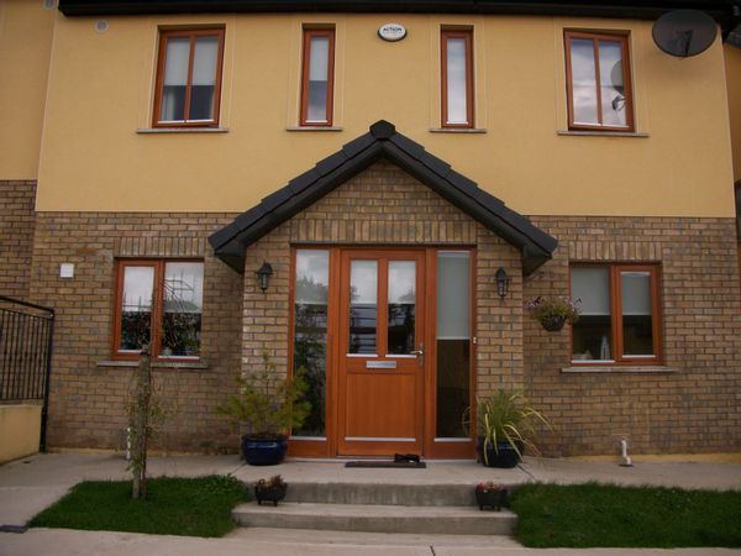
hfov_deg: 52.6
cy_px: 278
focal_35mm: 35
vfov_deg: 40.7
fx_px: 749
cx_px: 370
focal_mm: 6.3
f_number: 3.1
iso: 80
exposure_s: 1/500
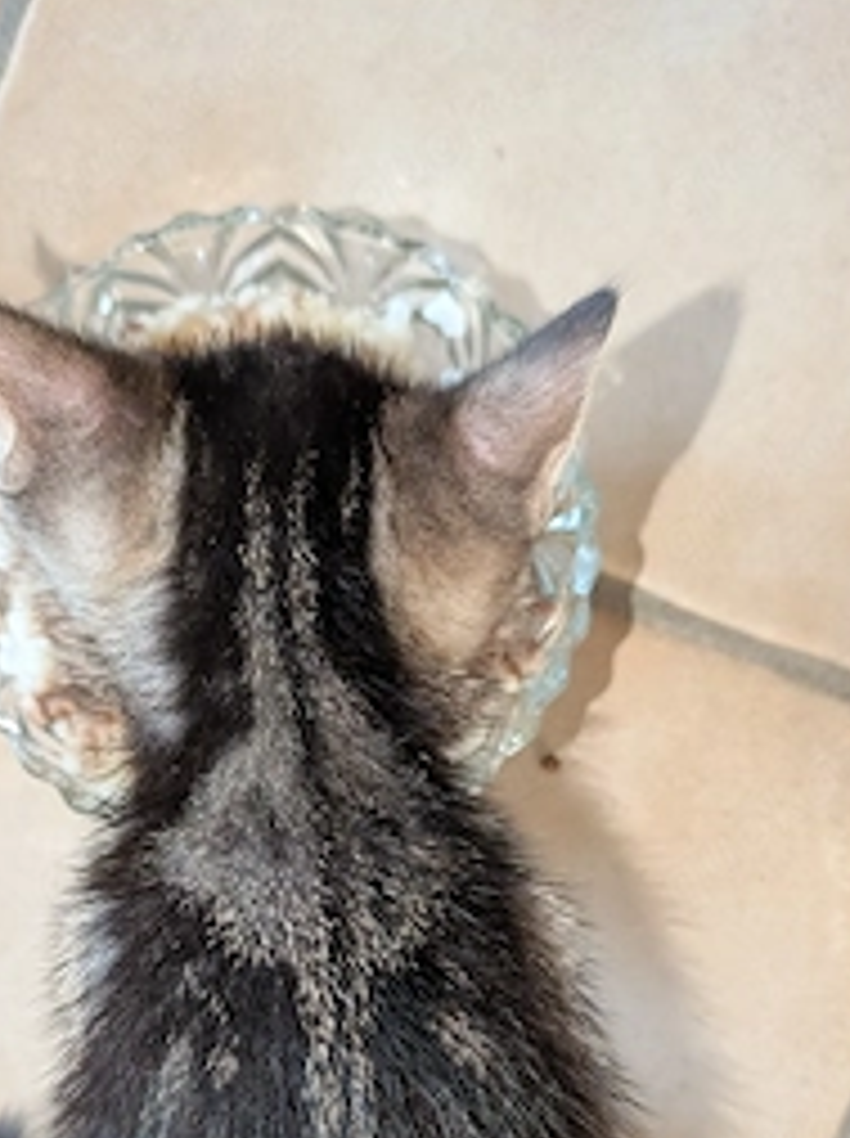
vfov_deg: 47.0
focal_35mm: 38
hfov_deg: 37.5
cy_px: 873
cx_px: 333
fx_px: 1247
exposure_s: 1/530
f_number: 1.7
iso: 1751
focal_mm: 4.53
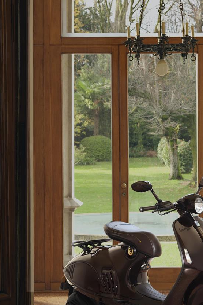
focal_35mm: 96
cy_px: 146
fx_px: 812
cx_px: 159
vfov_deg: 21.2
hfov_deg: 14.2
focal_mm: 63
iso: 800
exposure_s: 1/125
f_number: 8
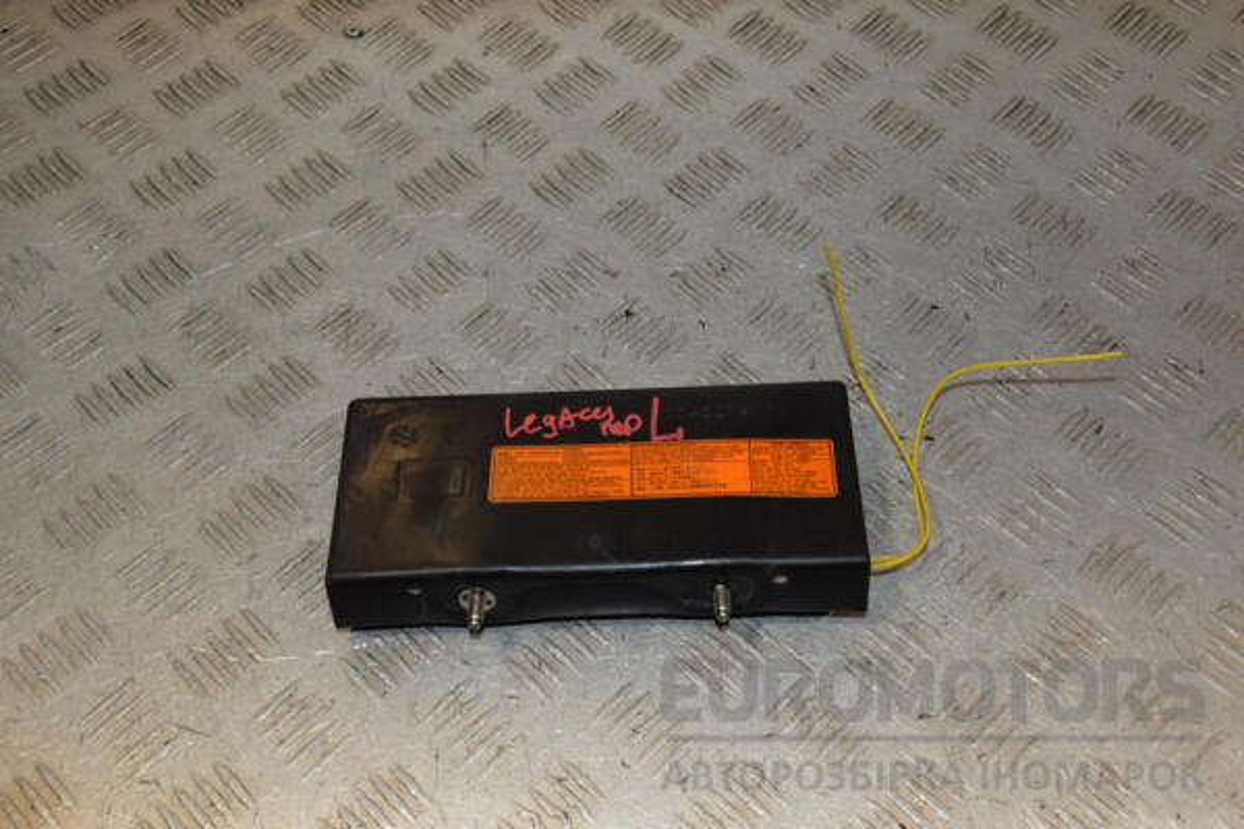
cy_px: 414
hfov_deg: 46.4
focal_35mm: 42
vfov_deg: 31.9
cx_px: 622
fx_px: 1451
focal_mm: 28
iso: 800
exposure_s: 1/200
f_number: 9
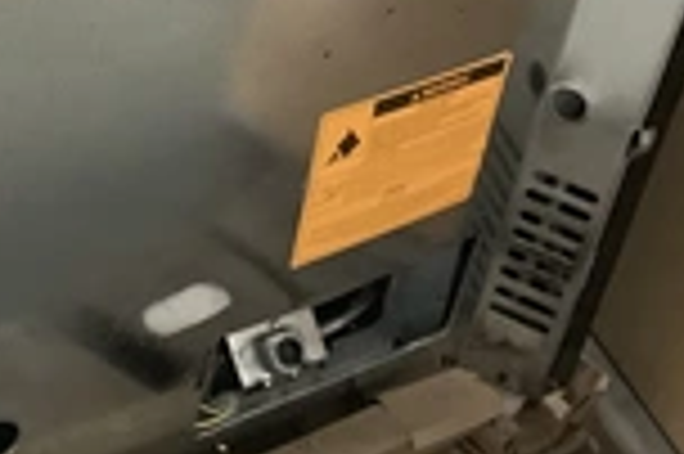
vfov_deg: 16.0
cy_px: 211
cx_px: 216
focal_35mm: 85
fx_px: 1613
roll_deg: -10.5
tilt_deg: -40.3
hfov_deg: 23.8
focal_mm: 3.3
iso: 640
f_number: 2.4
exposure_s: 1/17
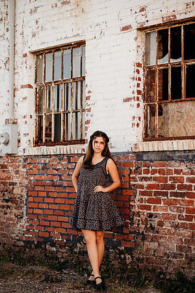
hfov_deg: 16.1
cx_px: 98
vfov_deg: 23.9
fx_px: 691
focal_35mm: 85
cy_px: 146
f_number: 2.2
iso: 100
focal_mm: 85
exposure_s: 1/640
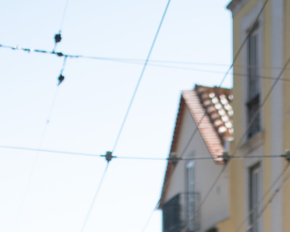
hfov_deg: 12.0
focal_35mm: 156
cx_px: 365
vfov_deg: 9.4
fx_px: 1339
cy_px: 438
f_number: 1.4
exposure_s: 1/8000
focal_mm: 35
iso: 160
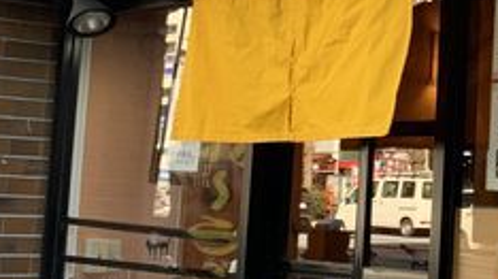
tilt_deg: +6.4
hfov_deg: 21.1
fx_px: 1279
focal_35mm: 97
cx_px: 521
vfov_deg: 12.4
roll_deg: -2.9
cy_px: 60
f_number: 1.8
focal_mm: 4.25
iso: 25
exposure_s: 1/122
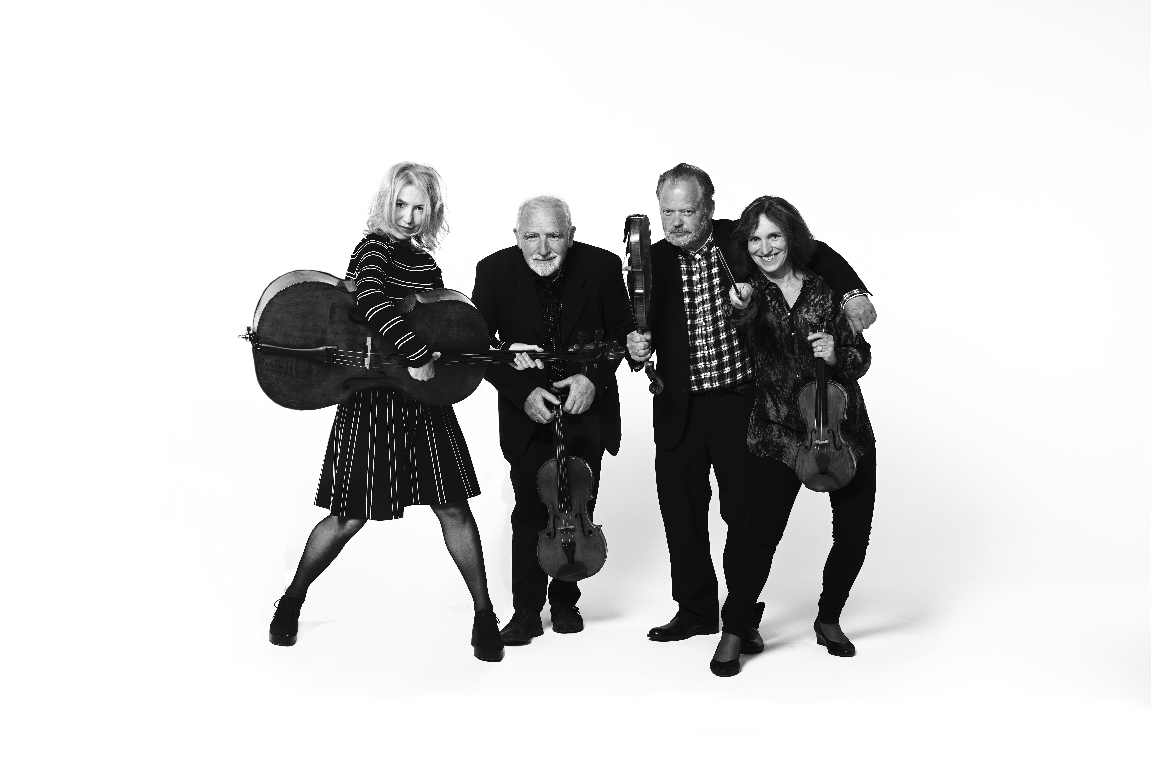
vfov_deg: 27.0
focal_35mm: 50
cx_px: 576
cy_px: 384
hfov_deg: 39.6
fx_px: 1598
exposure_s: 1/250
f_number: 8
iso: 200
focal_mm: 50
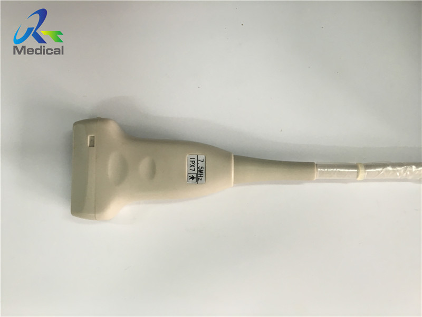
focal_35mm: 29
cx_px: 211
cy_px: 158
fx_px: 354
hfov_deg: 61.7
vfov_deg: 48.2
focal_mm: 4.15
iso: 64
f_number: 2.2
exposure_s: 1/33
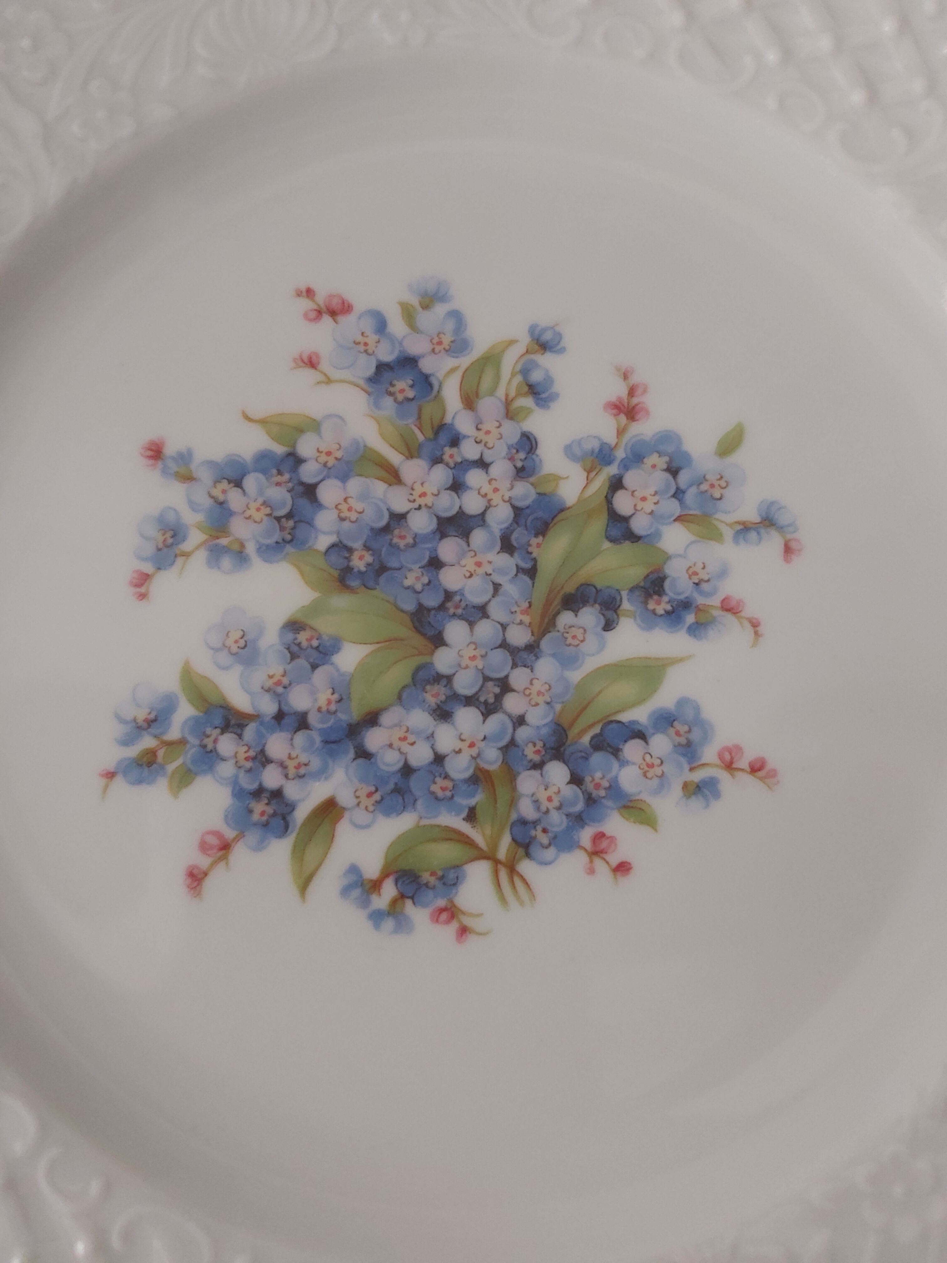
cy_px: 632
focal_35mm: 26
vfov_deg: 67.3
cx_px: 474
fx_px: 948
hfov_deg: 53.1
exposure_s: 1/17
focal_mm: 3.92
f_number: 1.7
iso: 800
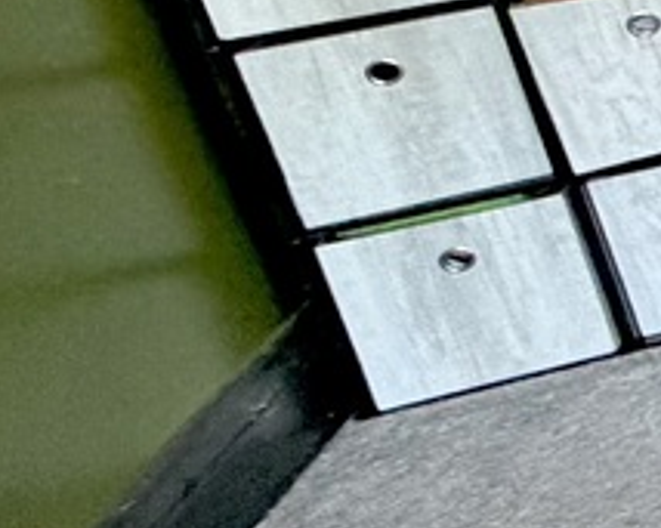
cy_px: -182
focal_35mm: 92
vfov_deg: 15.8
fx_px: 1799
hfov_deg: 10.1
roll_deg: +2.4
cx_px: 2212
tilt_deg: -16.3
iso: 320
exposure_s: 1/61
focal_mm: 2.22
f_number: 2.2
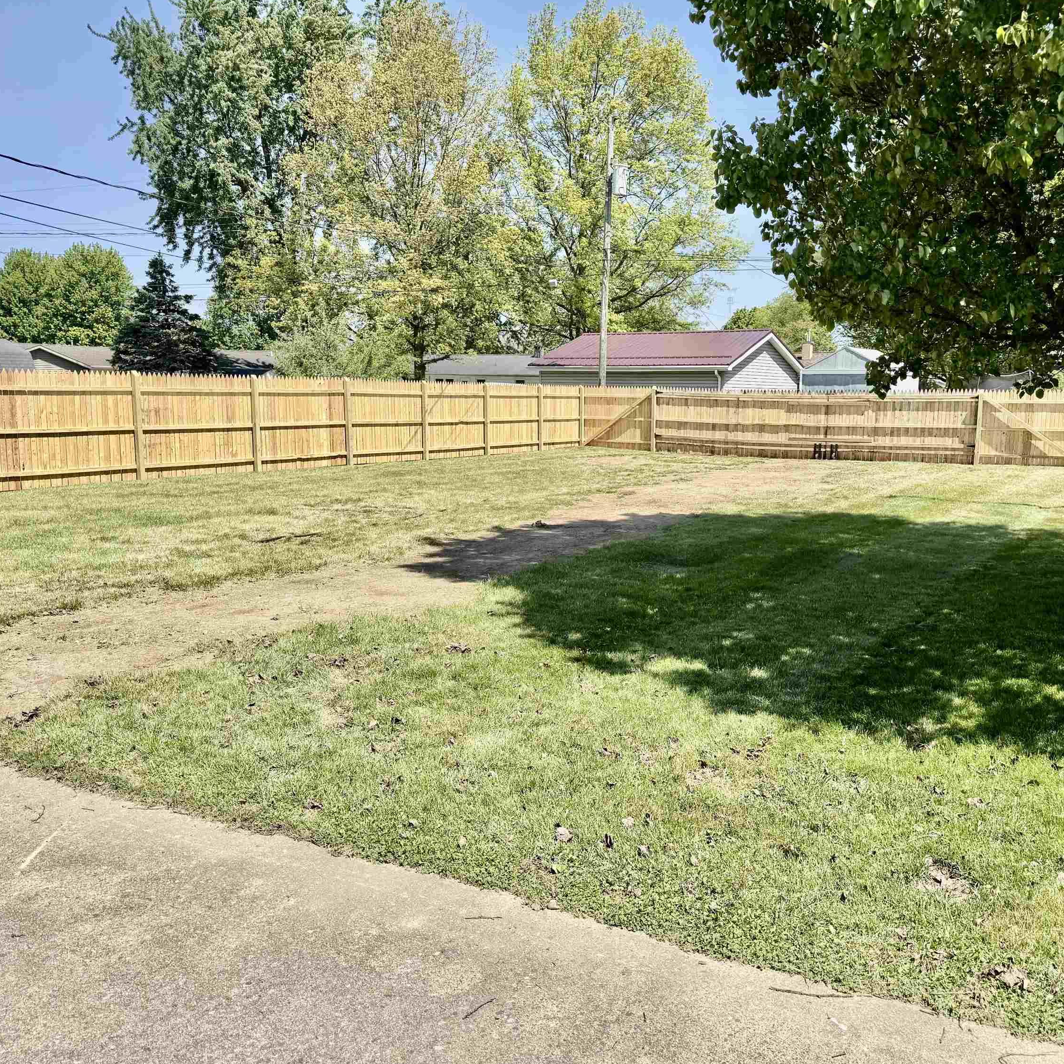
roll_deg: -0.4
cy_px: 540
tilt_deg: -7.9
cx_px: 626
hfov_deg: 55.3
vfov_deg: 55.6
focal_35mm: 29
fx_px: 1008
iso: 80
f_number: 1.78
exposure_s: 1/3247
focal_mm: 6.76
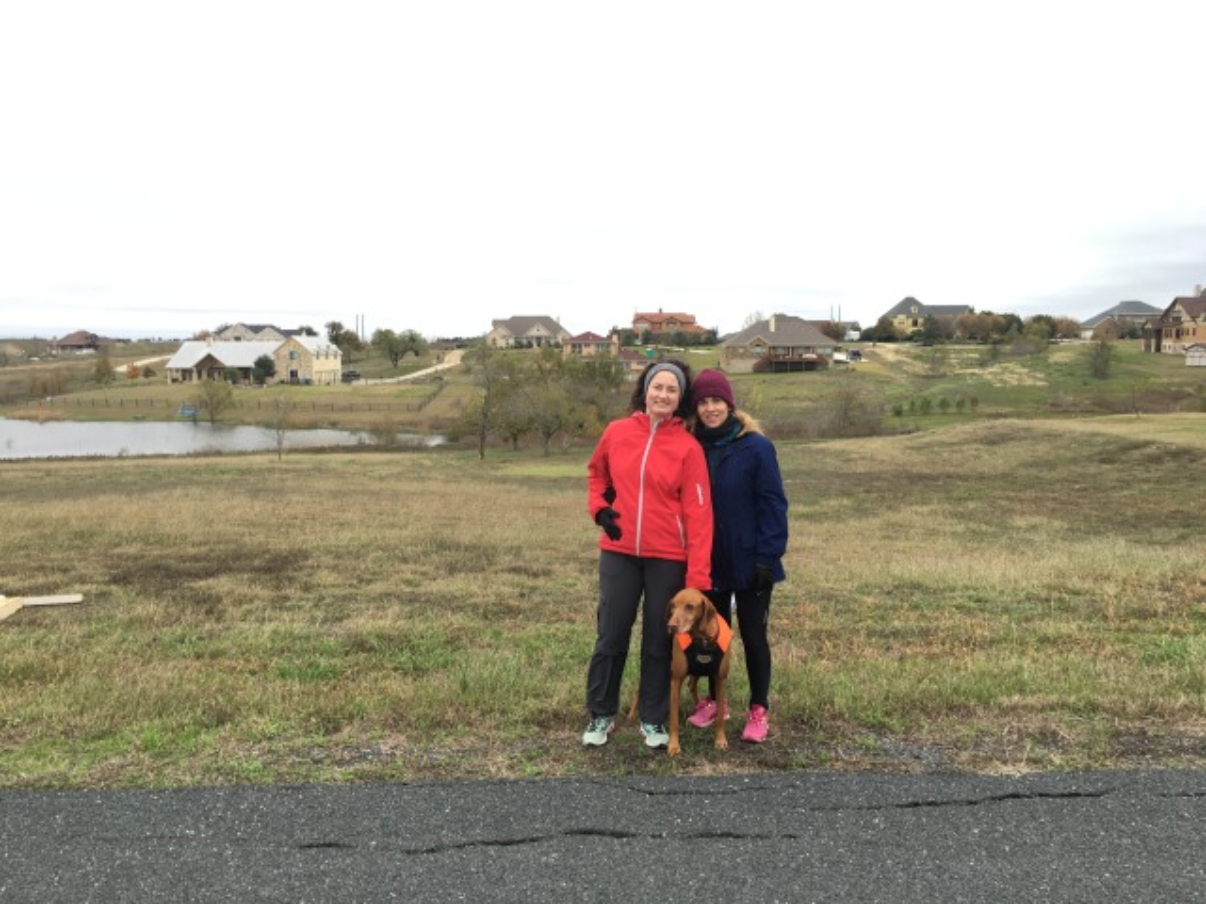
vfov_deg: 48.2
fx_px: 1010
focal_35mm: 29
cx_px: 603
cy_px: 452
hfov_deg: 61.7
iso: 25
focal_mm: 4.15
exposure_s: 1/120
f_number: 2.2
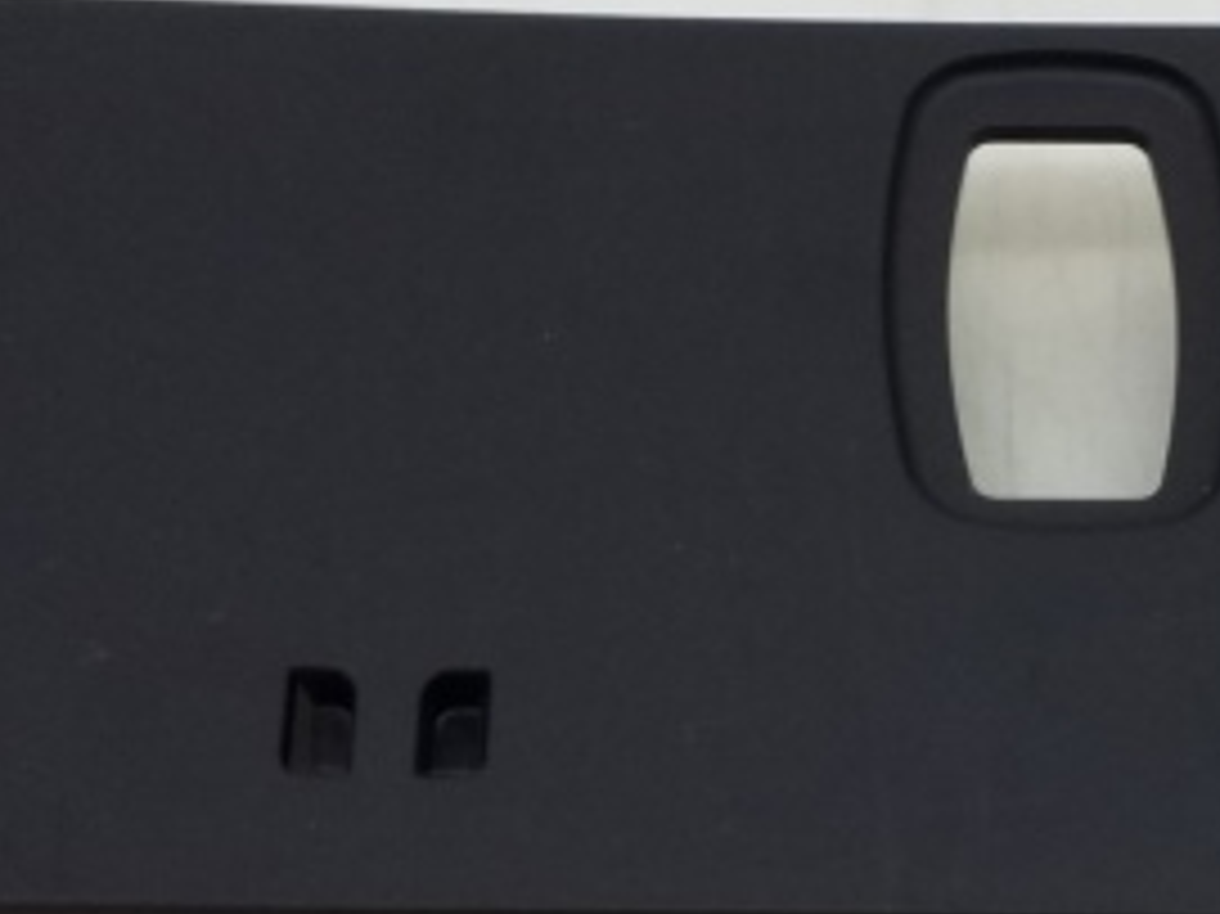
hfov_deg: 19.1
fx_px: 3593
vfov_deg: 14.5
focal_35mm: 102
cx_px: 999
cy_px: 576
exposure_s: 1/50
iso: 100
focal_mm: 3.6
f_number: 1.9
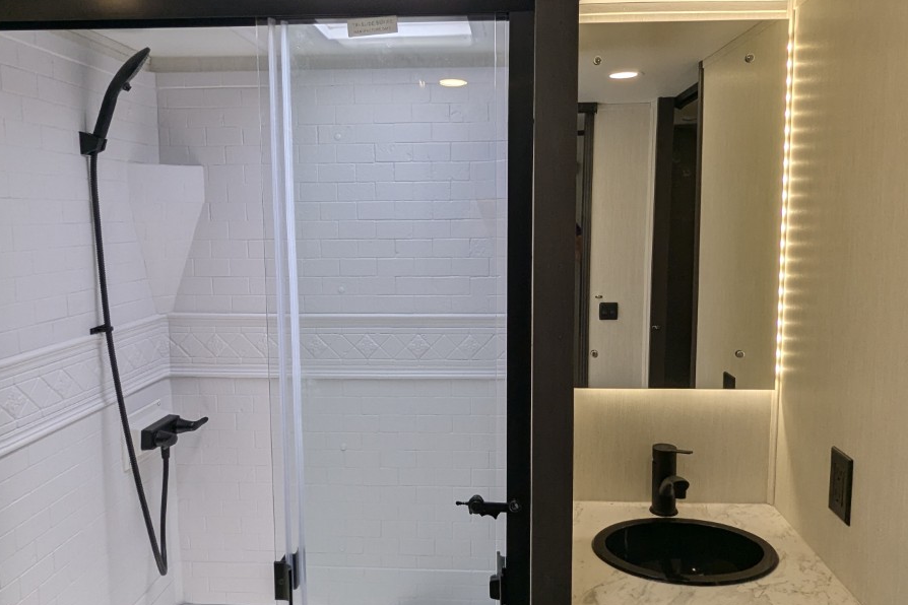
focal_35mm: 26
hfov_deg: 69.4
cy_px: 281
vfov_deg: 49.5
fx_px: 656
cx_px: 471
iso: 50
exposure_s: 1/279
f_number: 2.2
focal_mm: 2.35
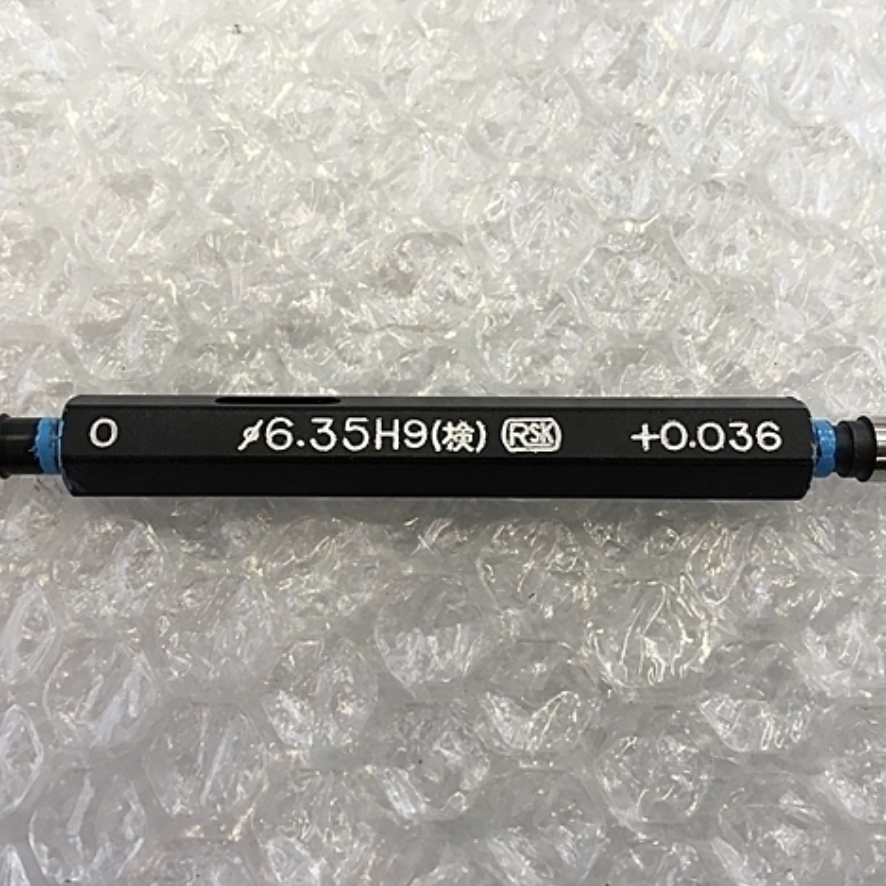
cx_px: 402
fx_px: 1014
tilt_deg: -79.9
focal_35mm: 35
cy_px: 448
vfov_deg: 47.2
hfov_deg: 47.2
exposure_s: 1/30
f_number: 2.2
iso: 25
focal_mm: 4.15
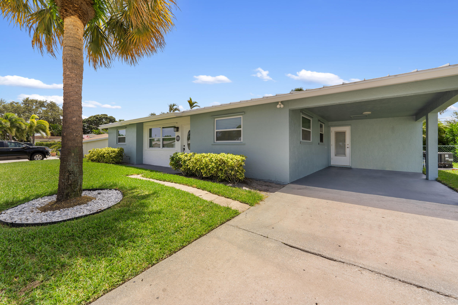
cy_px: 152
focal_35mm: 14
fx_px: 178
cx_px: 229
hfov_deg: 104.3
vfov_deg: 81.2
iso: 250
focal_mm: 14
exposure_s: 1/125
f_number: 9
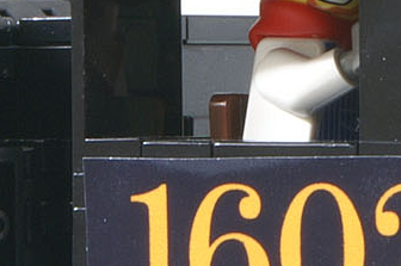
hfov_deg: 3.7
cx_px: 348
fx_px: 6273
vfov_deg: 2.4
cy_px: 44
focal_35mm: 564
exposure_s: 20
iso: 100
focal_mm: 70
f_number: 36
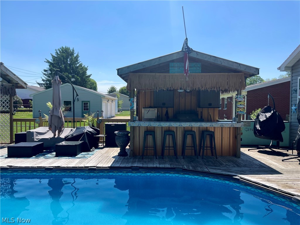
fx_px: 225
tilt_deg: -2.6
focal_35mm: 26
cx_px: 150
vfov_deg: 53.1
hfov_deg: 67.3
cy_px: 112
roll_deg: +0.4
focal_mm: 4.2
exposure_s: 1/3509
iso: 32
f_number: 1.6
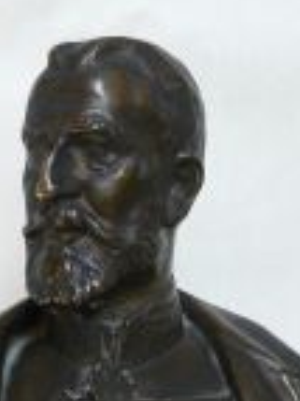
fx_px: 1169
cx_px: 121
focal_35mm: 101
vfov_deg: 18.7
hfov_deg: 14.6
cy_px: 449
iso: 200
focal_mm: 6
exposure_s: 1/50
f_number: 2.8
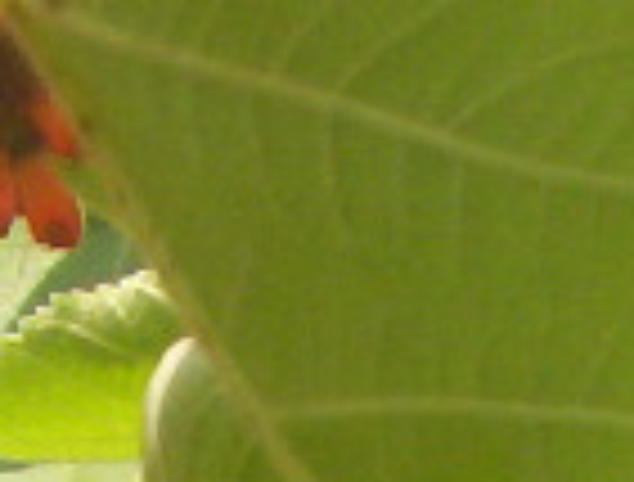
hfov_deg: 4.4
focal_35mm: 450
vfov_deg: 3.3
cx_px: 72
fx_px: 8277
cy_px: 1279
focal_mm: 12.09
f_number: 3.94
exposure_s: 1/529
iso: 100
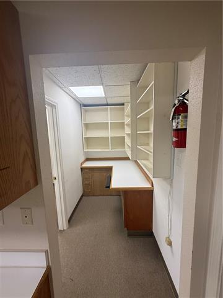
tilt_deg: -5.2
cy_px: 149
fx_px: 120
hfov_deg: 85.7
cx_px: 112
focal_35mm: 14
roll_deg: +1.4
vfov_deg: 102.1
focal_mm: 2.22
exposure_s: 1/120
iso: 100
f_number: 2.2
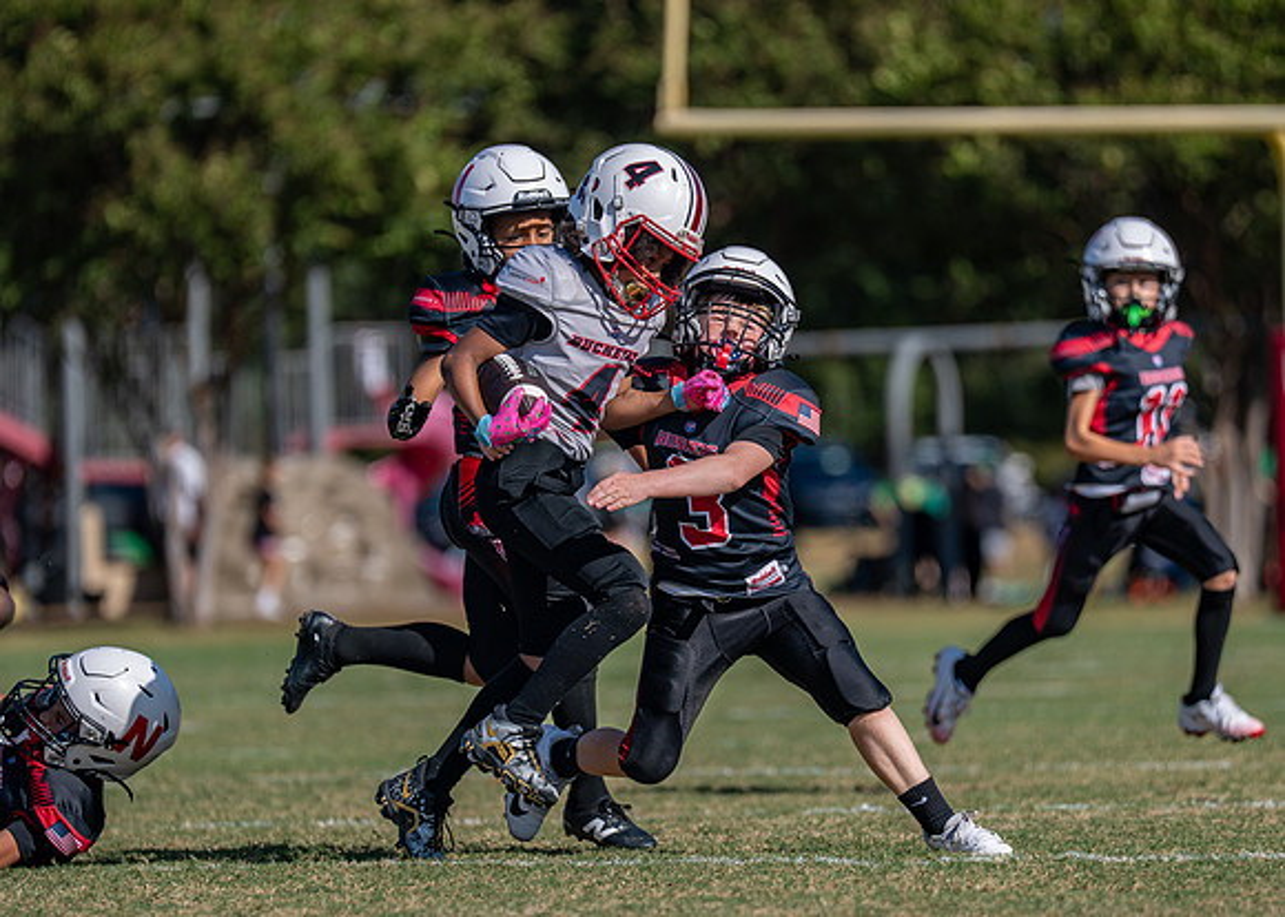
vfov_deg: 4.5
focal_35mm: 323
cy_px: 534
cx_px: 681
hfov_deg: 6.2
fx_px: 11795
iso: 100
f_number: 2.8
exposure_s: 1/2500
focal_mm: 200
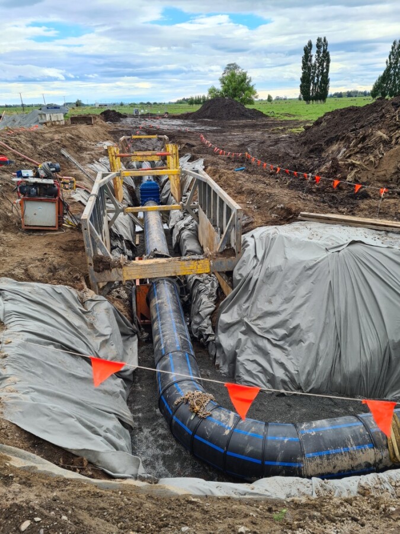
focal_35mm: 26
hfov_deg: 53.1
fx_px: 401
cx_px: 200
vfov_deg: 67.3
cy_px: 267
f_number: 1.8
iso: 50
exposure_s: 1/810
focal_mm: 5.4
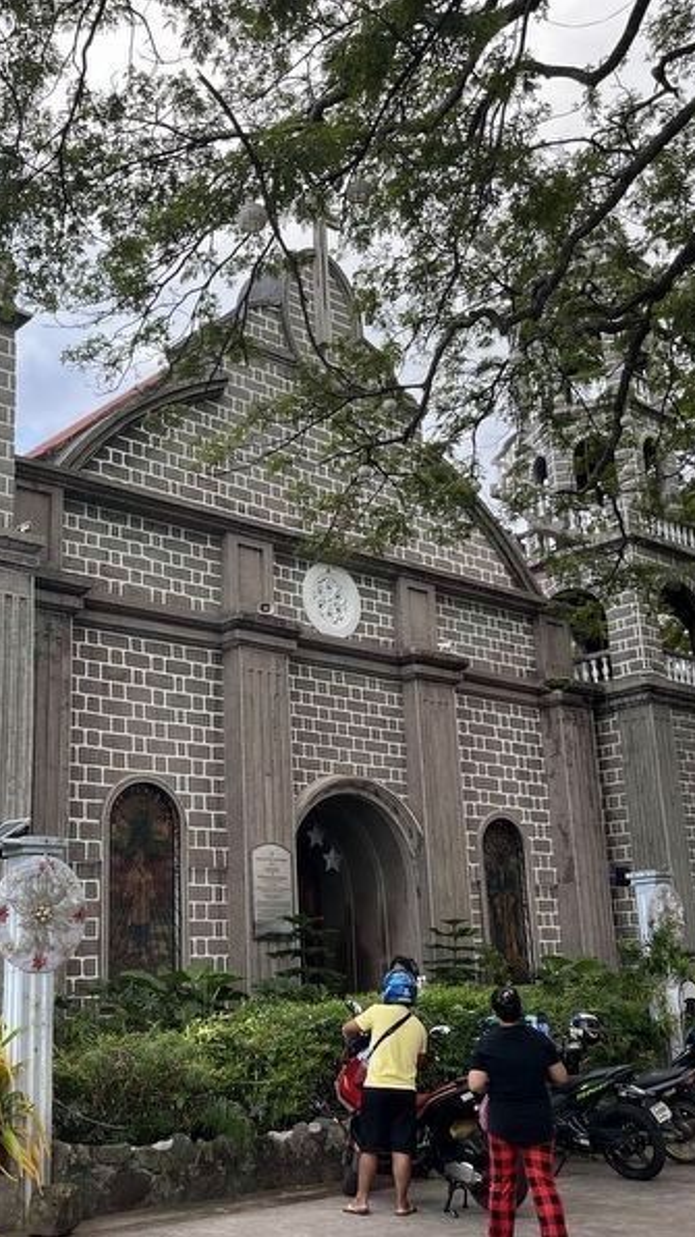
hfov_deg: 30.9
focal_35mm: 38
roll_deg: +1.1
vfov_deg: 52.8
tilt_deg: +15.5
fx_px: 1246
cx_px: 224
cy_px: 618
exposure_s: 1/412
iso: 50
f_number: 1.6
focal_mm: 5.1
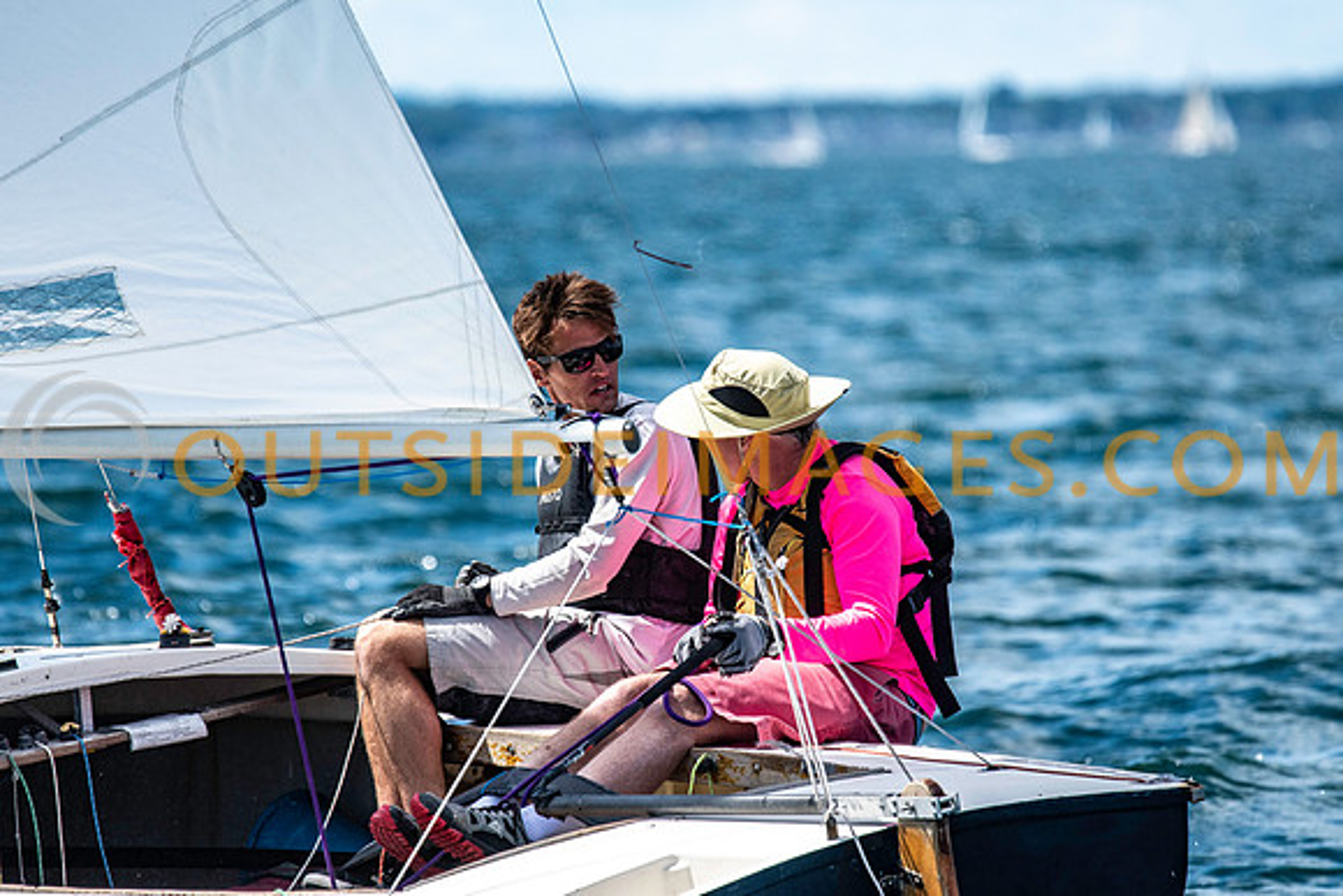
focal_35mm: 450
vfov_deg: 3.1
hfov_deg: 4.6
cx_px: 672
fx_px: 16791
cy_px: 448
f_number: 5
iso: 500
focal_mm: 300
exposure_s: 1/5000
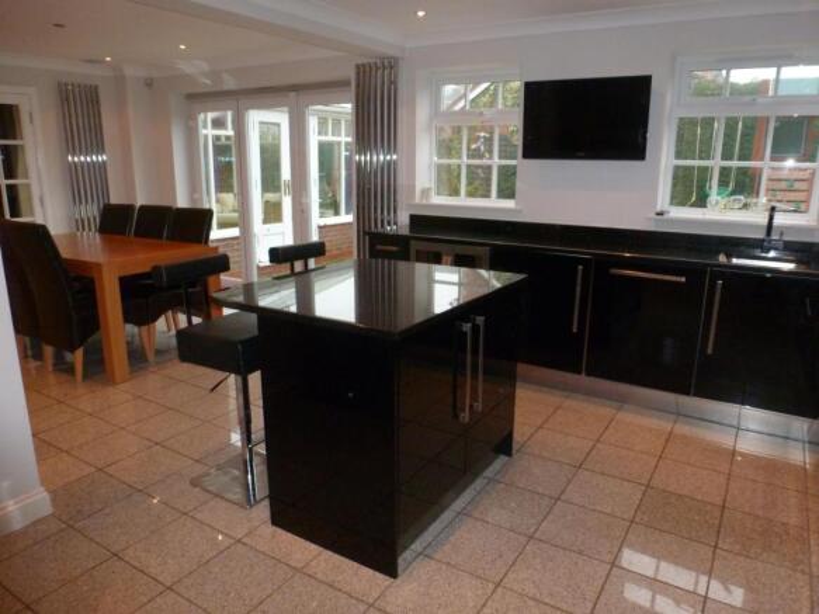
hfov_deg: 71.6
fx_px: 568
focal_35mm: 24
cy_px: 307
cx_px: 410
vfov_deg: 56.8
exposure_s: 1/60
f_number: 3.3
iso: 320
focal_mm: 4.3
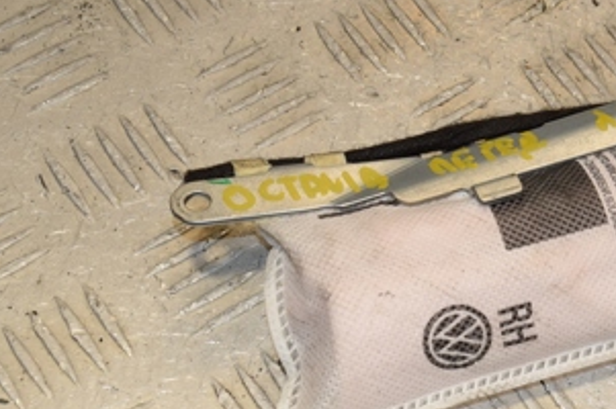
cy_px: 162
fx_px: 2290
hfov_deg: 15.0
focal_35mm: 134
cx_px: 653
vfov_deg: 10.2
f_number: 11
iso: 800
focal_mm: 42
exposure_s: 1/200
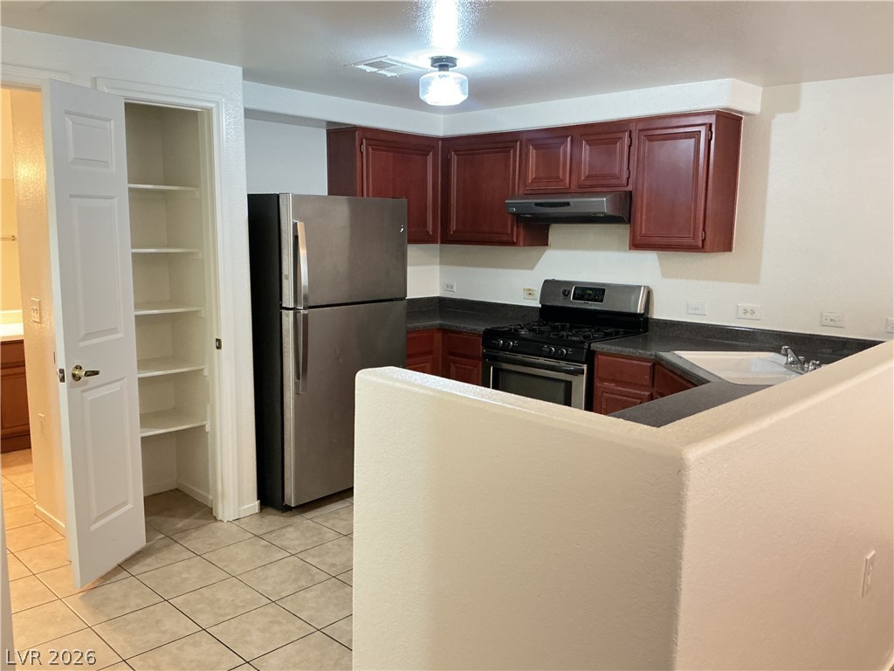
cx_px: 447
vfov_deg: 48.2
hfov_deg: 61.7
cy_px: 336
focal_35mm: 29
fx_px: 749
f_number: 1.8
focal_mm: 3
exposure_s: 1/30
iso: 250
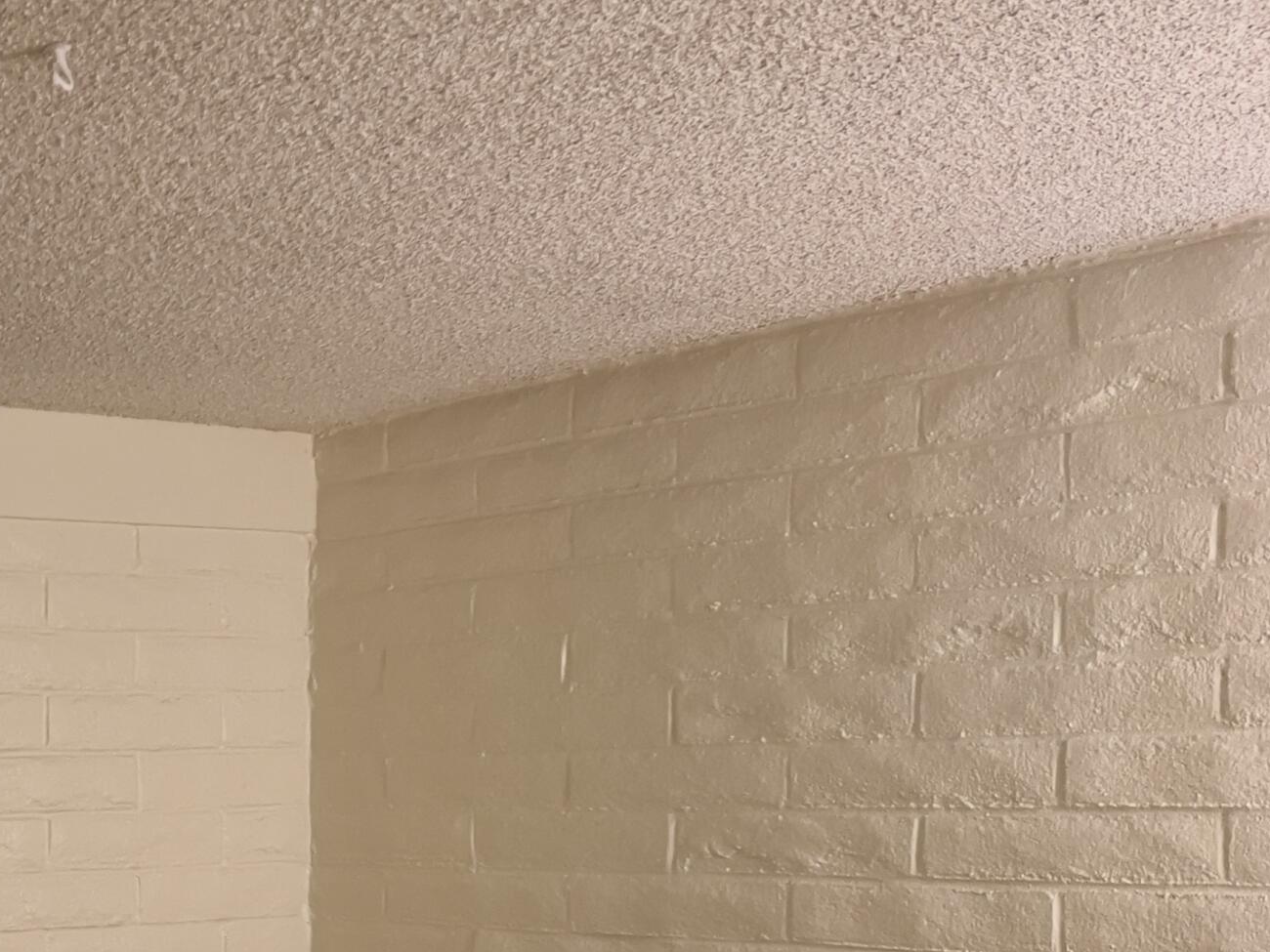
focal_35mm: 60
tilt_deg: -4.5
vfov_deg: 23.4
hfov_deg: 29.0
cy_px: 942
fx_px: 2201
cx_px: -137
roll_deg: +0.7
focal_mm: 5.7
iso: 160
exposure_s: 1/60
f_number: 1.5
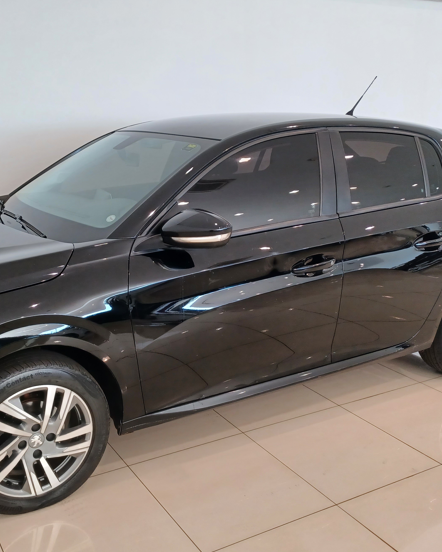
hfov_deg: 39.7
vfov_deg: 49.1
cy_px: 275
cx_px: 155
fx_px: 605
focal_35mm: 37
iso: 160
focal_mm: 4.6
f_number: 1.8
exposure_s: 1/60
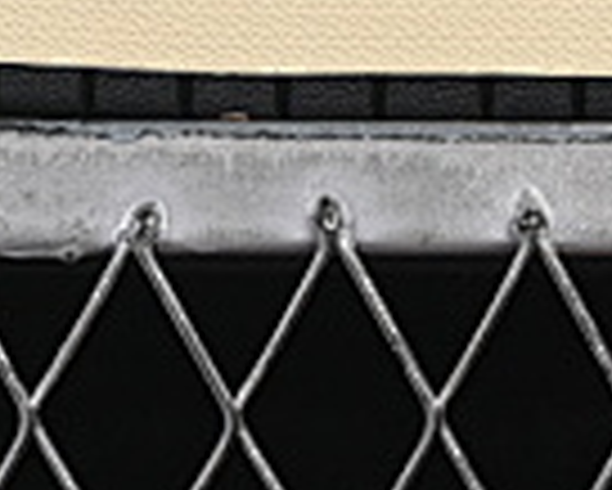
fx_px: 7486
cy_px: -623
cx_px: 302
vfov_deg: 3.7
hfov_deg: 4.7
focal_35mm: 413
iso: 160
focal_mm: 50
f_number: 8
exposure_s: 1/80
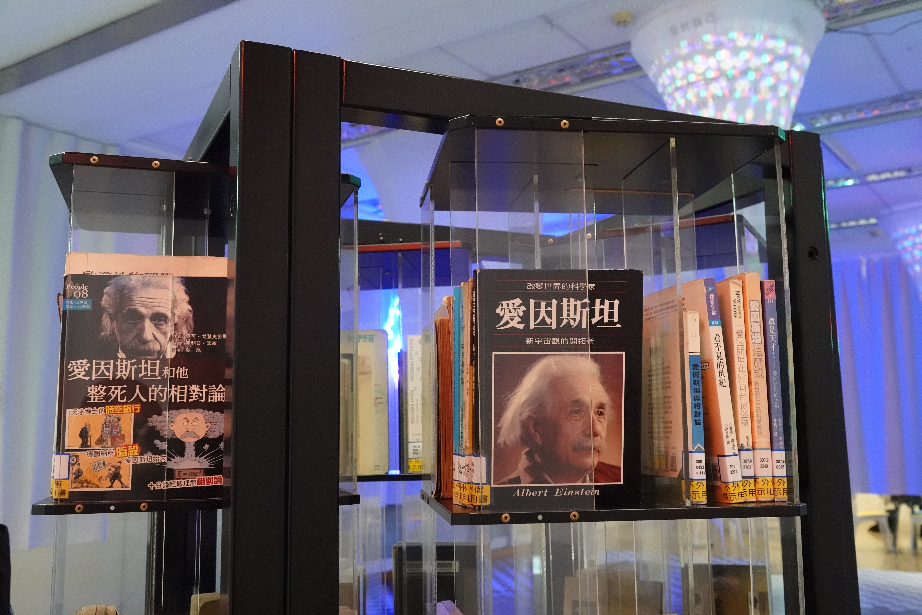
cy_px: 308
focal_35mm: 34
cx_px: 461
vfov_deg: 38.9
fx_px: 871
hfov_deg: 55.8
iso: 5000
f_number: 2.8
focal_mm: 12.63
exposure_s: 1/250
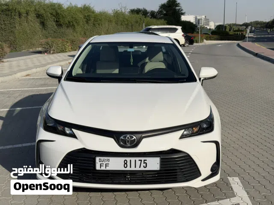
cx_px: 137
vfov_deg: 30.3
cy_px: 102
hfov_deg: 39.7
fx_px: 380
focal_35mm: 48
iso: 64
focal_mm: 6.76
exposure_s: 1/9901
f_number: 1.78
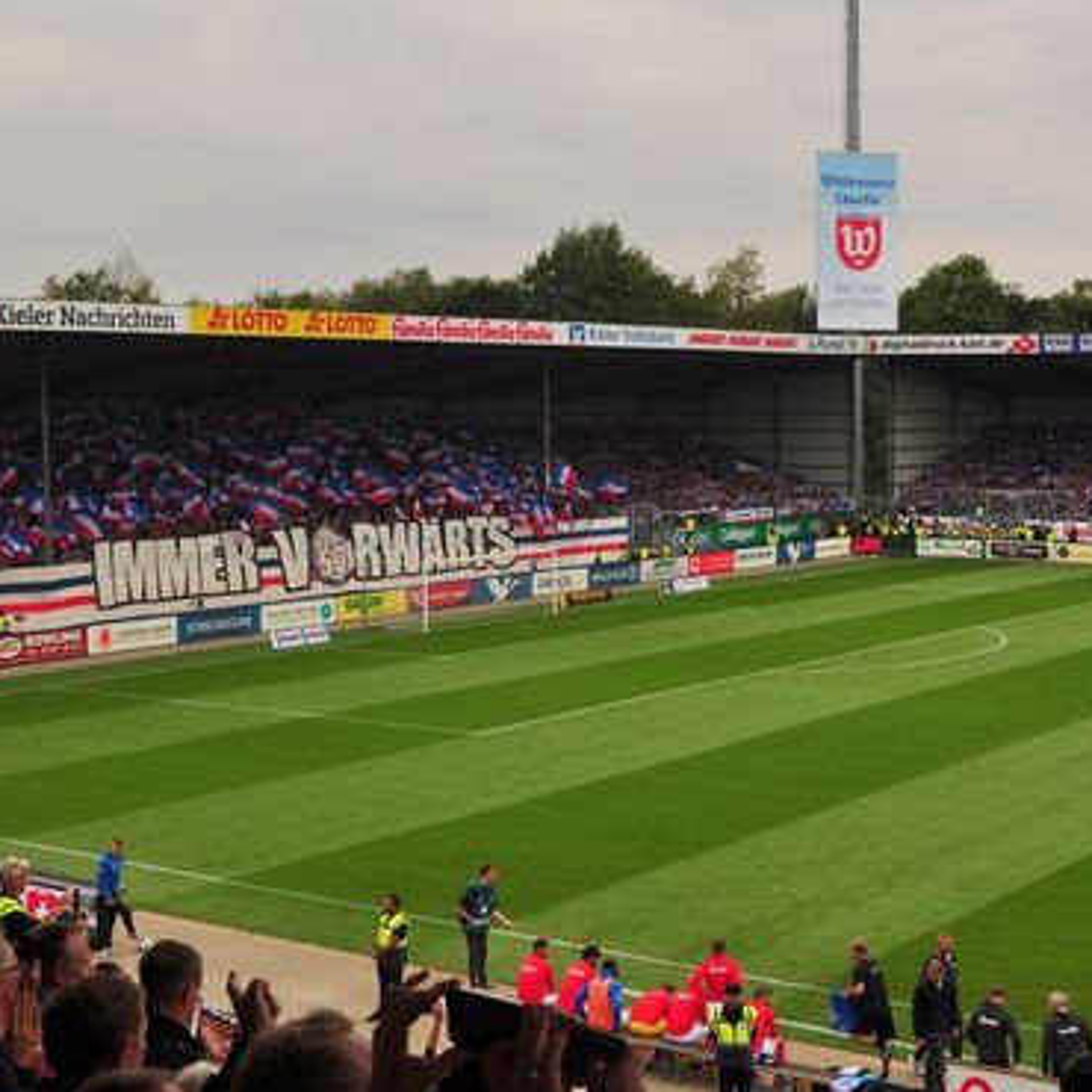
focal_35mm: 51
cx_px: 764
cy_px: 549
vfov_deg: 33.4
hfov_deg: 33.0
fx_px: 1820
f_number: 6.3
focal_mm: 26
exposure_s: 1/640
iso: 250
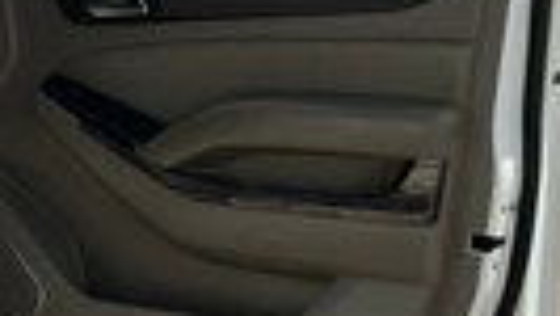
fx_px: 1367
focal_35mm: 92
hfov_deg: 21.3
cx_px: -135
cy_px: 101
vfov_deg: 13.2
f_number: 1.8
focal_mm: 3
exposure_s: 1/2959
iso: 25
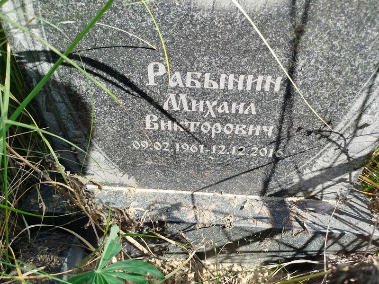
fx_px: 263
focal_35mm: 24
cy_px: 142
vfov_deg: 56.8
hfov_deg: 71.6
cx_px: 190
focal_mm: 5.31
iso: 50
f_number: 1.7
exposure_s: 1/246
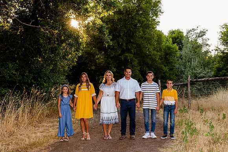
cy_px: 80
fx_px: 266
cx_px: 113
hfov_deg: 46.4
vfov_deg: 31.9
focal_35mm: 42
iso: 1000
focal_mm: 31
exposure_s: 1/160
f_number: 6.3
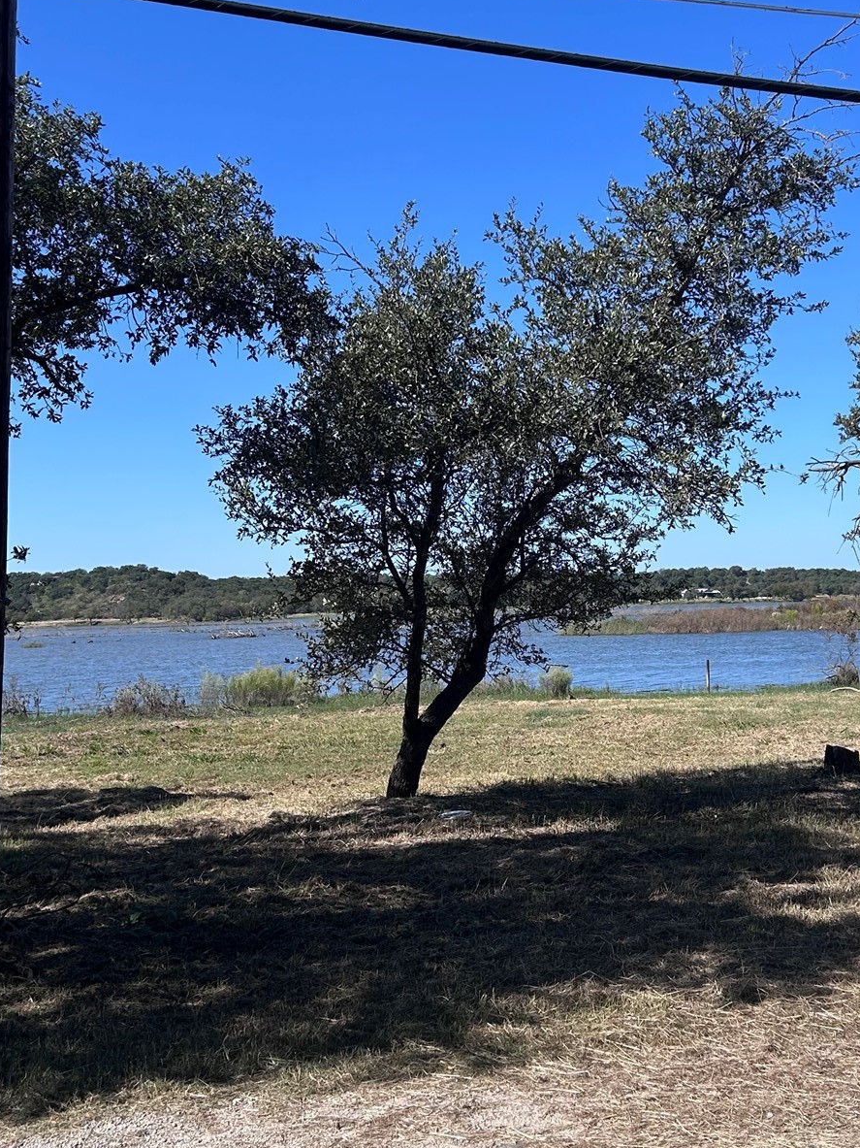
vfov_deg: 42.0
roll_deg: +1.5
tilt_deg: +2.1
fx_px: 1491
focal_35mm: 45
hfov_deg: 32.0
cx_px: 537
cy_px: 517
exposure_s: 1/3968
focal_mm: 5.7
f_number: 1.5
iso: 50
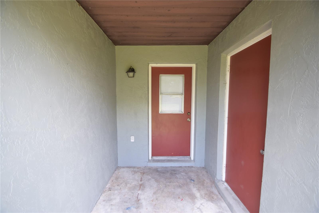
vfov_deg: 77.3
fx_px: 133
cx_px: 160
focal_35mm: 15
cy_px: 106
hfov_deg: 100.4
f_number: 3.5
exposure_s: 1/125
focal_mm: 10
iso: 400
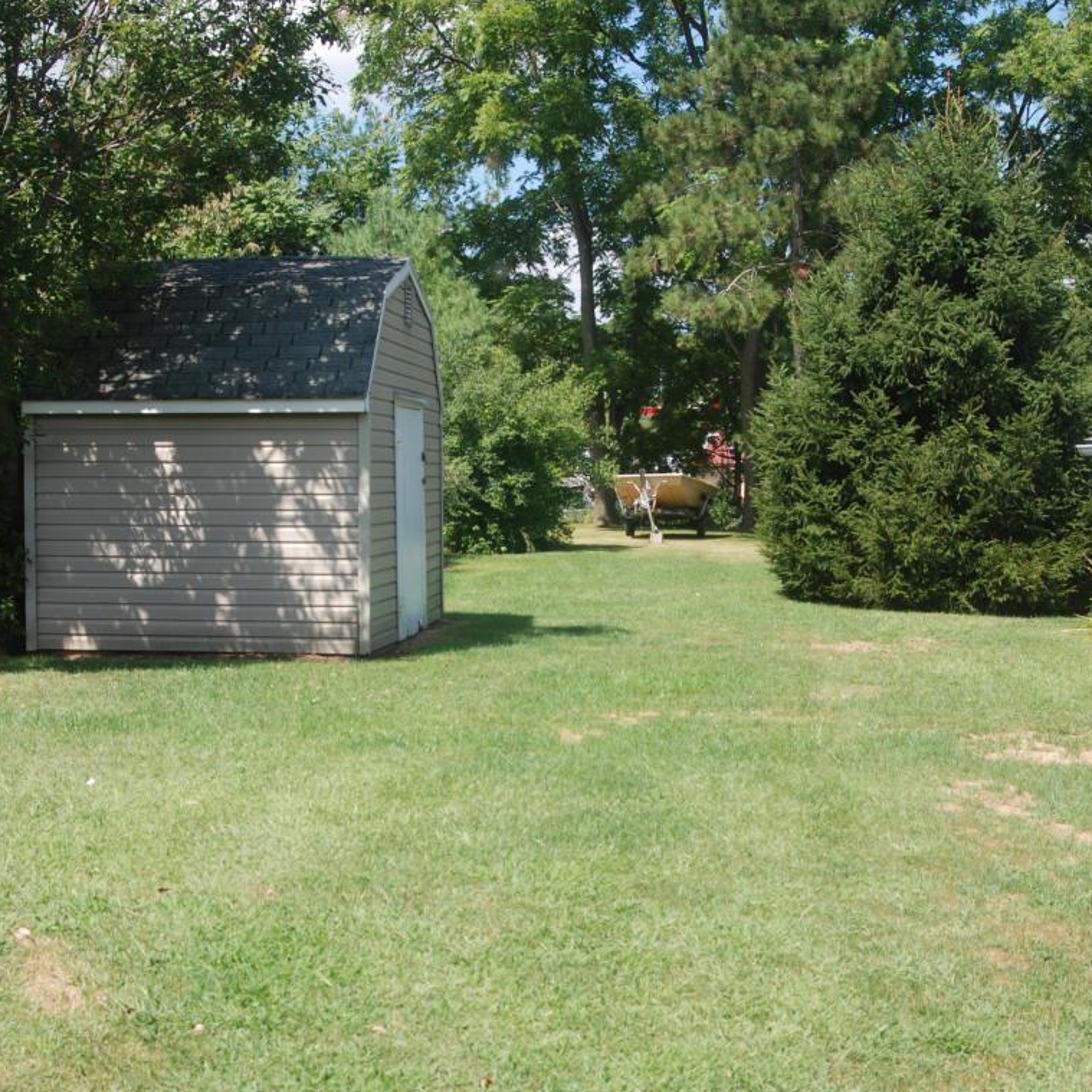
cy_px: 548
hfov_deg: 31.6
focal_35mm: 54
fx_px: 1927
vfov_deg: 31.6
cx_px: 543
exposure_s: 1/160
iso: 100
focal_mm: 28
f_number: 6.3
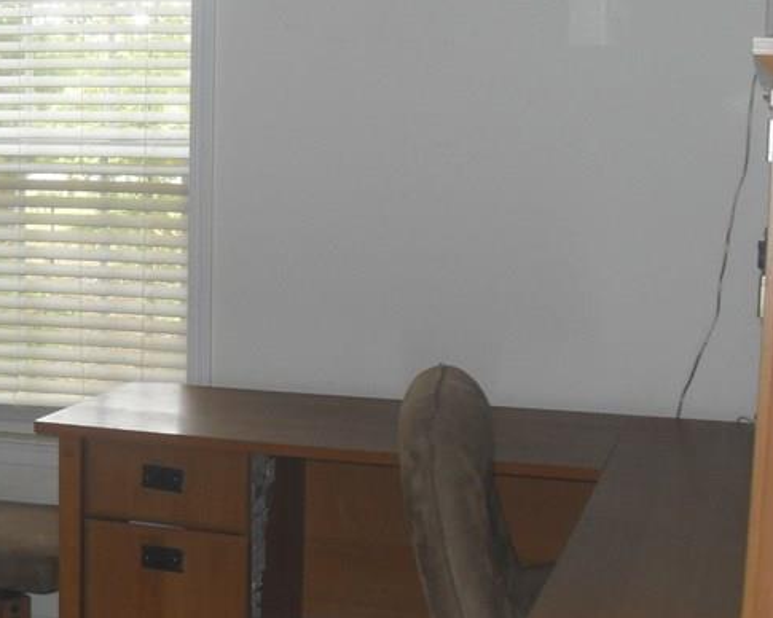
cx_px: 161
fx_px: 1601
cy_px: 291
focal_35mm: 70
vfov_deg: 21.9
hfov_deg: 26.7
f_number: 2.8
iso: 100
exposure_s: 1/45
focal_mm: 6.3
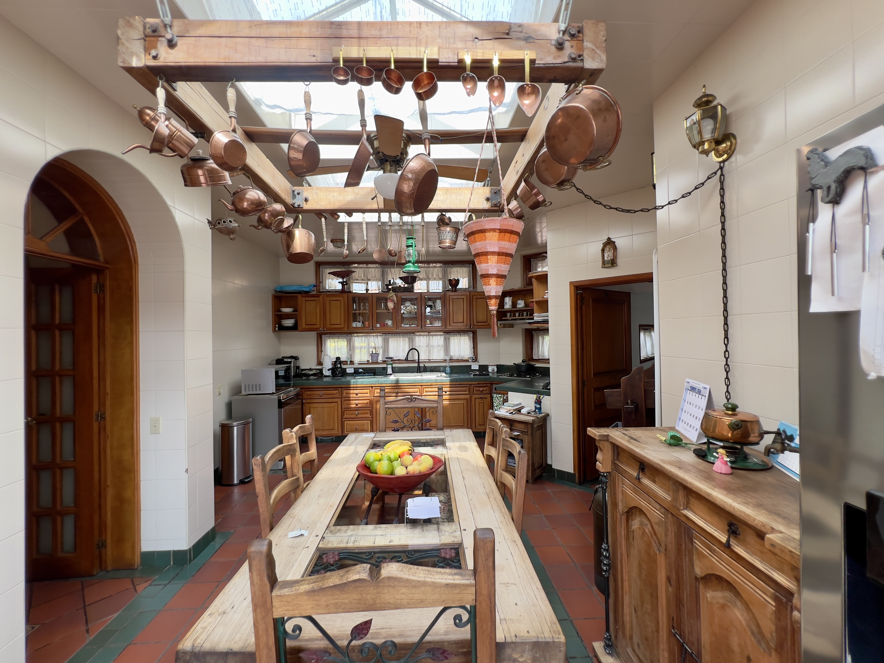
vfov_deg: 89.9
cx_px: 442
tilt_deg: +0.0
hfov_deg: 106.2
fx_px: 332
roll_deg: +1.0
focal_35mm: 13
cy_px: 332
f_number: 1.8
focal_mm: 1.57
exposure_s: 1/99
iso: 32
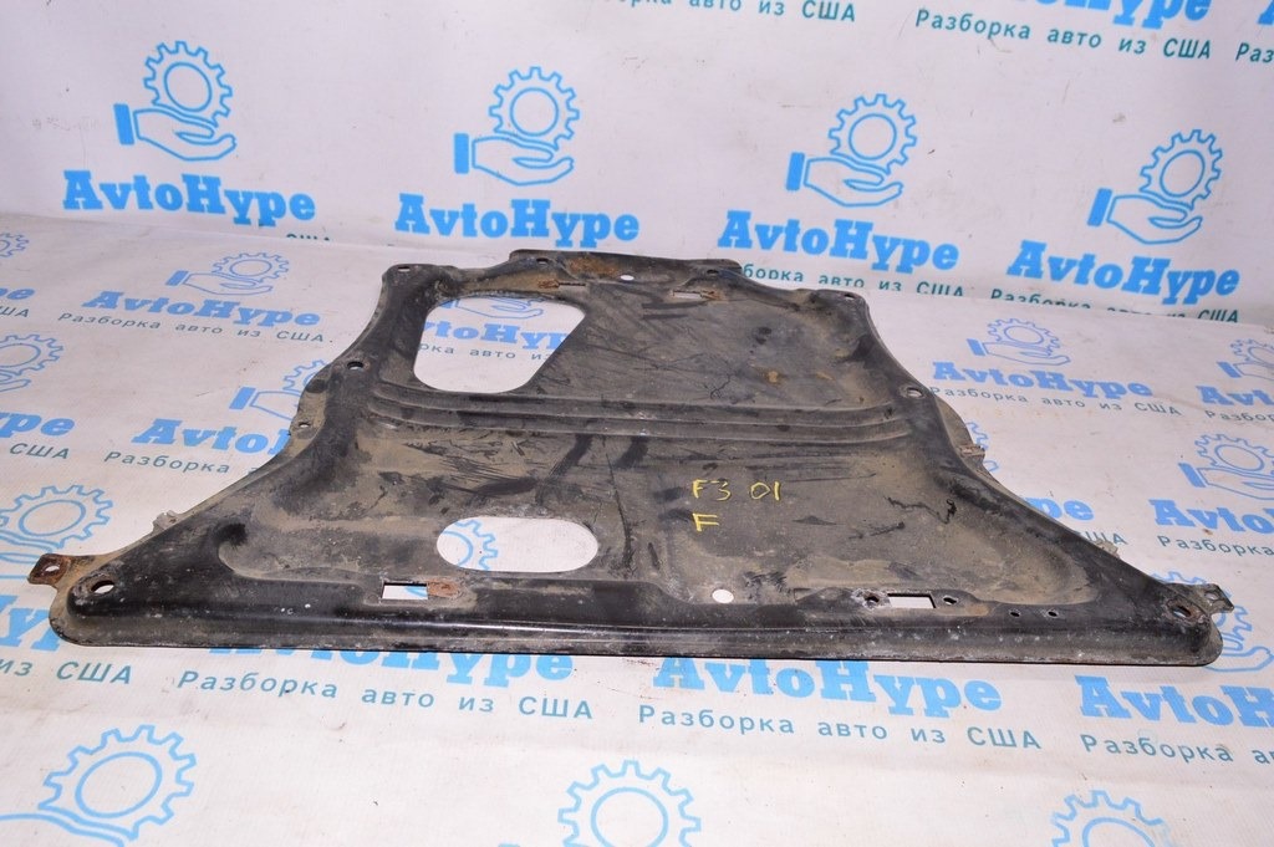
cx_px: 637
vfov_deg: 43.5
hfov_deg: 62.0
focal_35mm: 30
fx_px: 1061
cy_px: 424
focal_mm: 20
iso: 1600
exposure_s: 1/200
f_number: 8
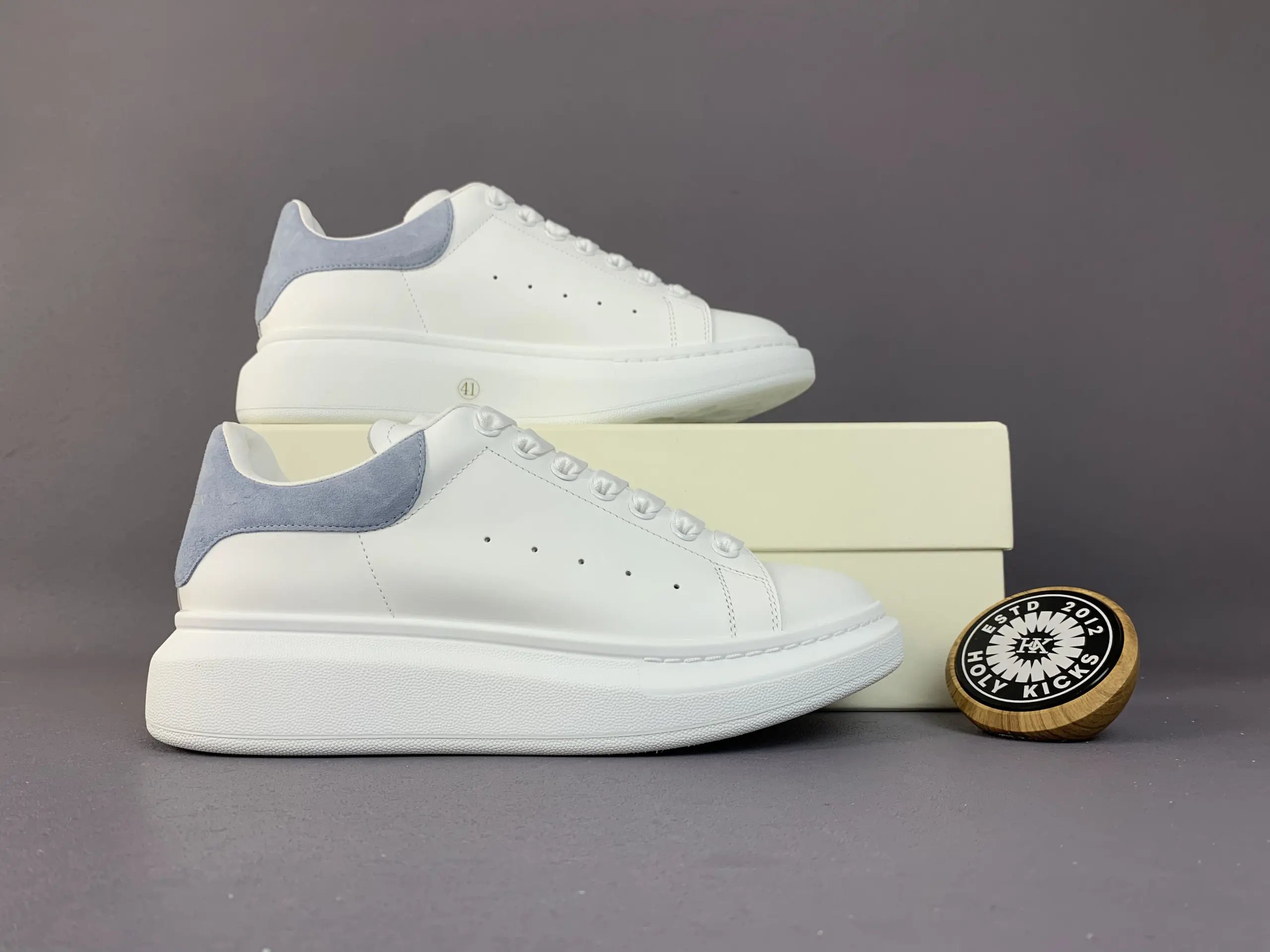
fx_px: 954
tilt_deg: +4.2
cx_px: 635
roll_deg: +0.0
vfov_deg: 53.1
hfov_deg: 67.3
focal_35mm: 26
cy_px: 476
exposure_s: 1/122
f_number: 1.8
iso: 32
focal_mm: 4.25
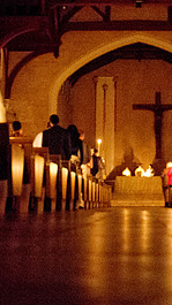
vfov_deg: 37.7
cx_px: 144
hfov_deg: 21.5
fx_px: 446
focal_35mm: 55
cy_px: 117
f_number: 2.8
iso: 12800
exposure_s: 1/15
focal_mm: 24
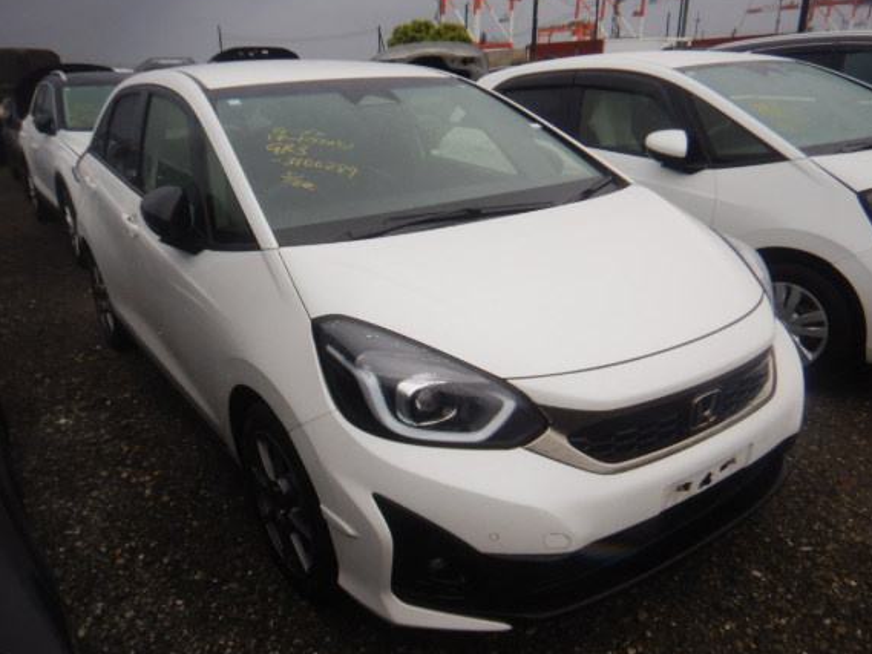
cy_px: 348
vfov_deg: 51.3
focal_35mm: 27
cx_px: 415
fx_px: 680
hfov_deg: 65.3
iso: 125
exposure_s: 1/320
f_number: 2.8
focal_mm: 4.3
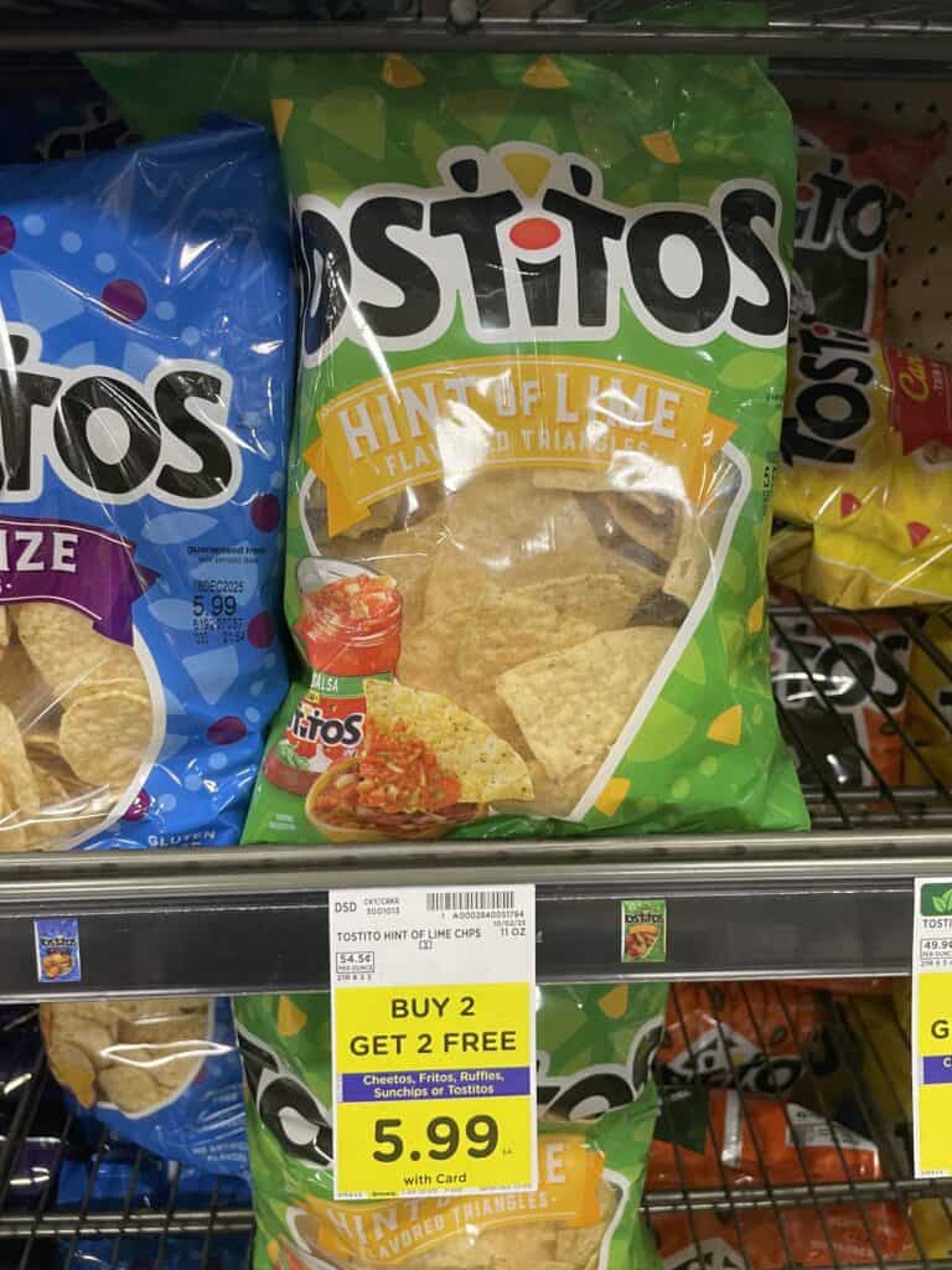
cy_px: 635
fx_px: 953
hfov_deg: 53.1
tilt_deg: -31.3
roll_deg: +0.5
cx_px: 476
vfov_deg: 67.3
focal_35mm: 26
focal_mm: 4.2
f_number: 1.6
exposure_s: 1/60
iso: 125
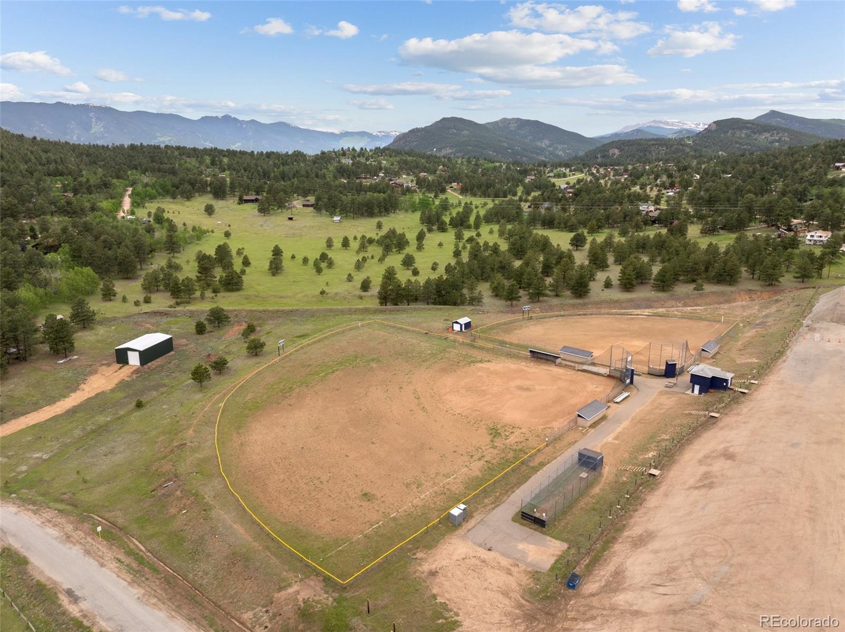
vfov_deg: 56.7
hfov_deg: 71.6
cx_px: 422
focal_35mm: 24
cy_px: 316
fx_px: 585
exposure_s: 1/2500
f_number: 2.8
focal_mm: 12.29
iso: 260
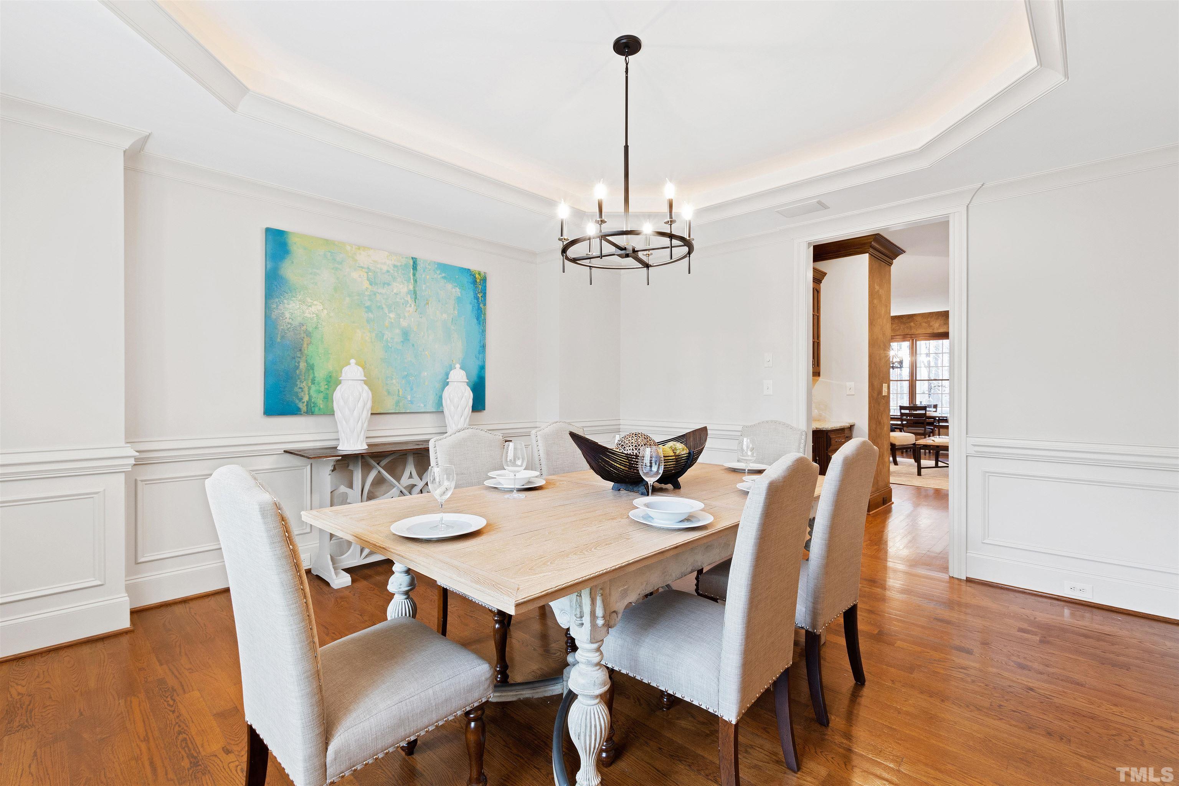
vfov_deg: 77.3
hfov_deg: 100.4
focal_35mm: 15
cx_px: 590
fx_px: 491
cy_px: 393
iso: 100
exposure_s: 1
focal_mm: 10
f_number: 8
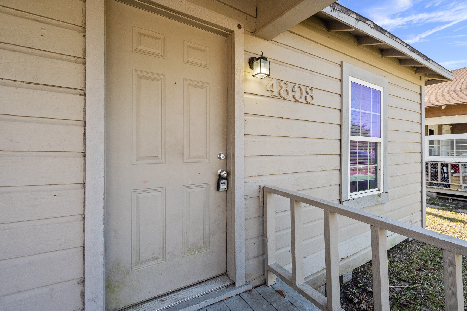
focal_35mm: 16
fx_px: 208
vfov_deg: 73.7
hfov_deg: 96.7
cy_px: 156
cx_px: 234
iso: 1250
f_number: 8
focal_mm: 16
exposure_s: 1/250
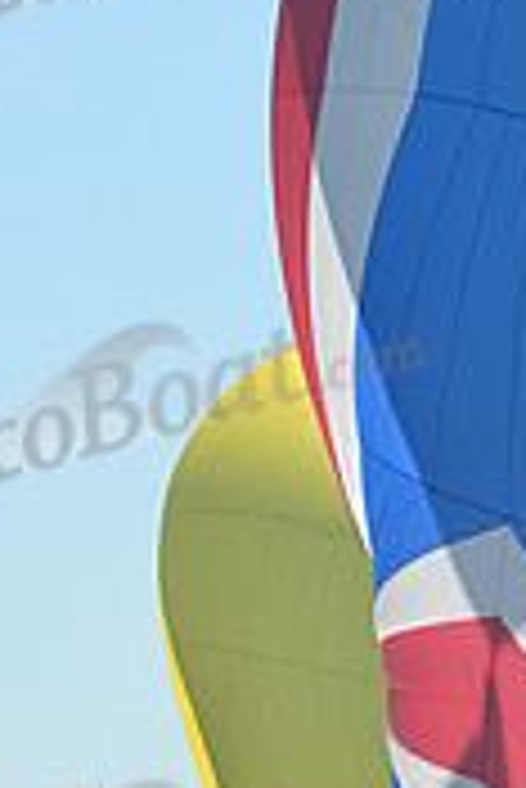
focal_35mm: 265
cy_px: 122
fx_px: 5796
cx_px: 659
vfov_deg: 7.7
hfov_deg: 5.2
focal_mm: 80
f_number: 9
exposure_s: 1/1000
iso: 320
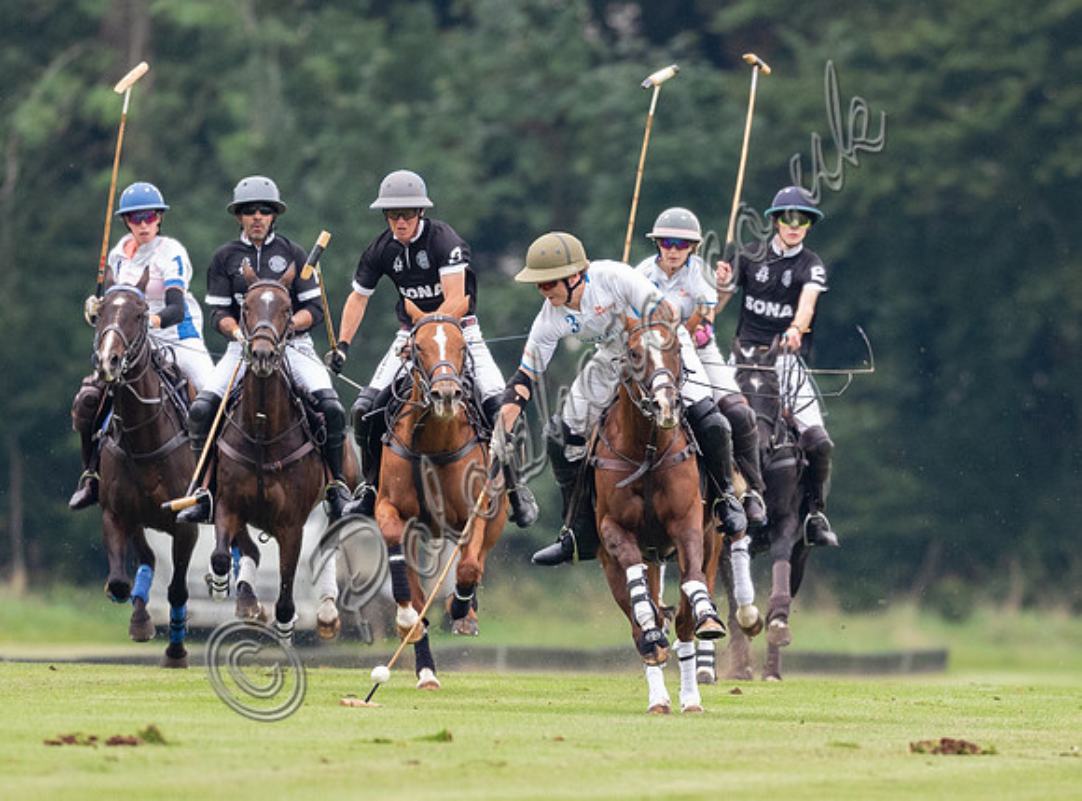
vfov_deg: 1.2
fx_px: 37269
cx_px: 659
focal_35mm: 1198
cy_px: 488
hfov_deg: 1.7
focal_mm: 500
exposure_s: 1/1000
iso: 1250
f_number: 4
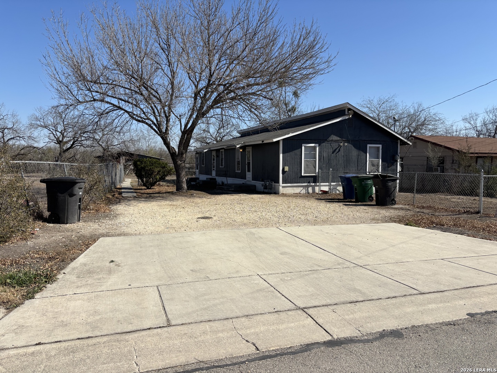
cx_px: 248
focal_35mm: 26
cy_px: 186
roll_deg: -0.4
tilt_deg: -4.2
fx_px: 373
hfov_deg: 67.3
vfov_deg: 53.1
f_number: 1.6
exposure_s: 1/5076
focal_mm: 5.96
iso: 50
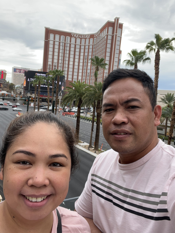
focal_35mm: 30
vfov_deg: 60.0
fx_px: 202
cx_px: 88
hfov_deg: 46.8
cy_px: 116
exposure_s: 1/205
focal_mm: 2.71
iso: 32
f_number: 2.2
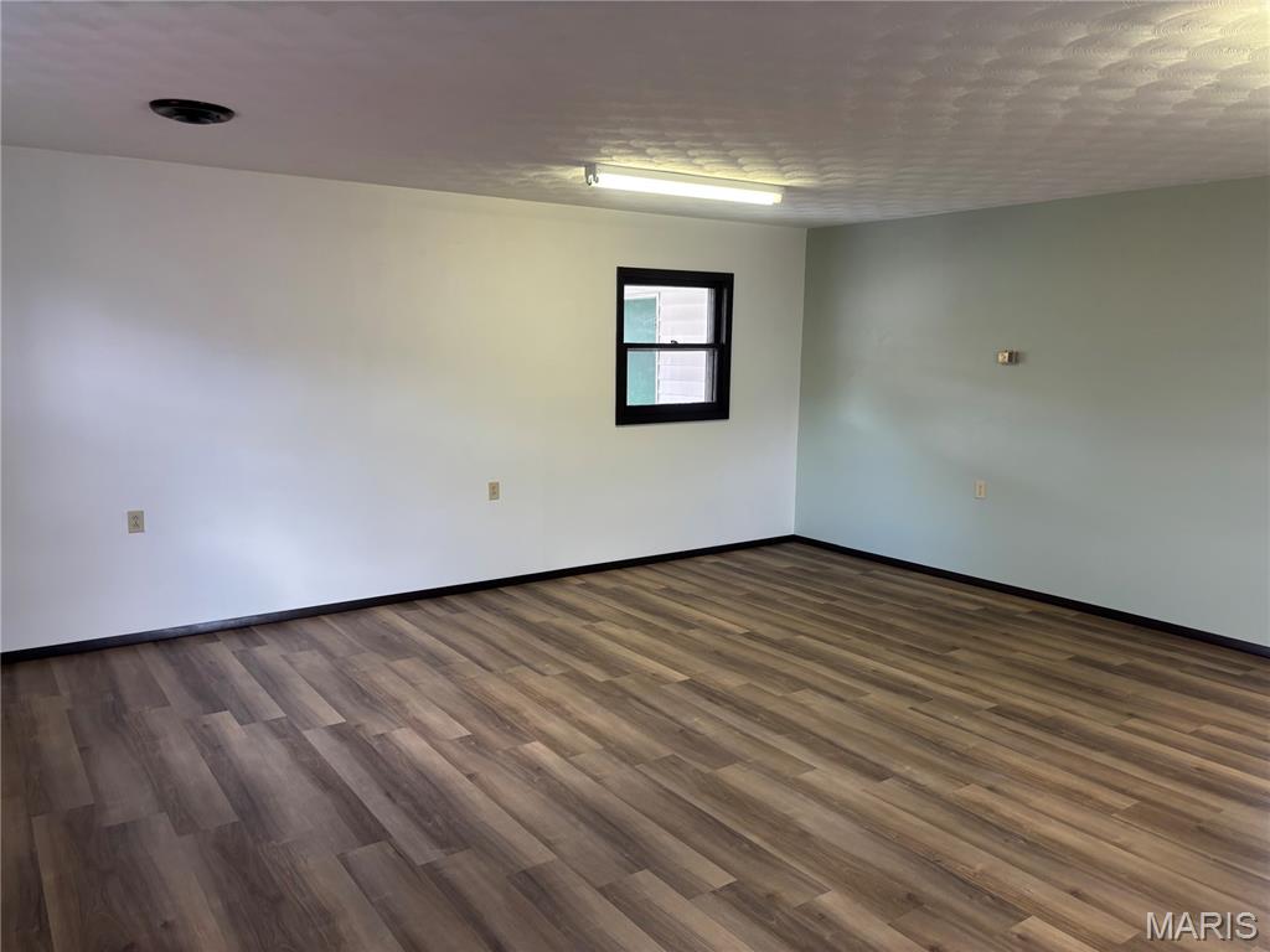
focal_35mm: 26
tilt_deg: -8.6
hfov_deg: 67.3
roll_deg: -0.6
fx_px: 954
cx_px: 635
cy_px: 476
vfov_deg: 53.1
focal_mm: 5.96
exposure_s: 1/60
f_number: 1.6
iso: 100
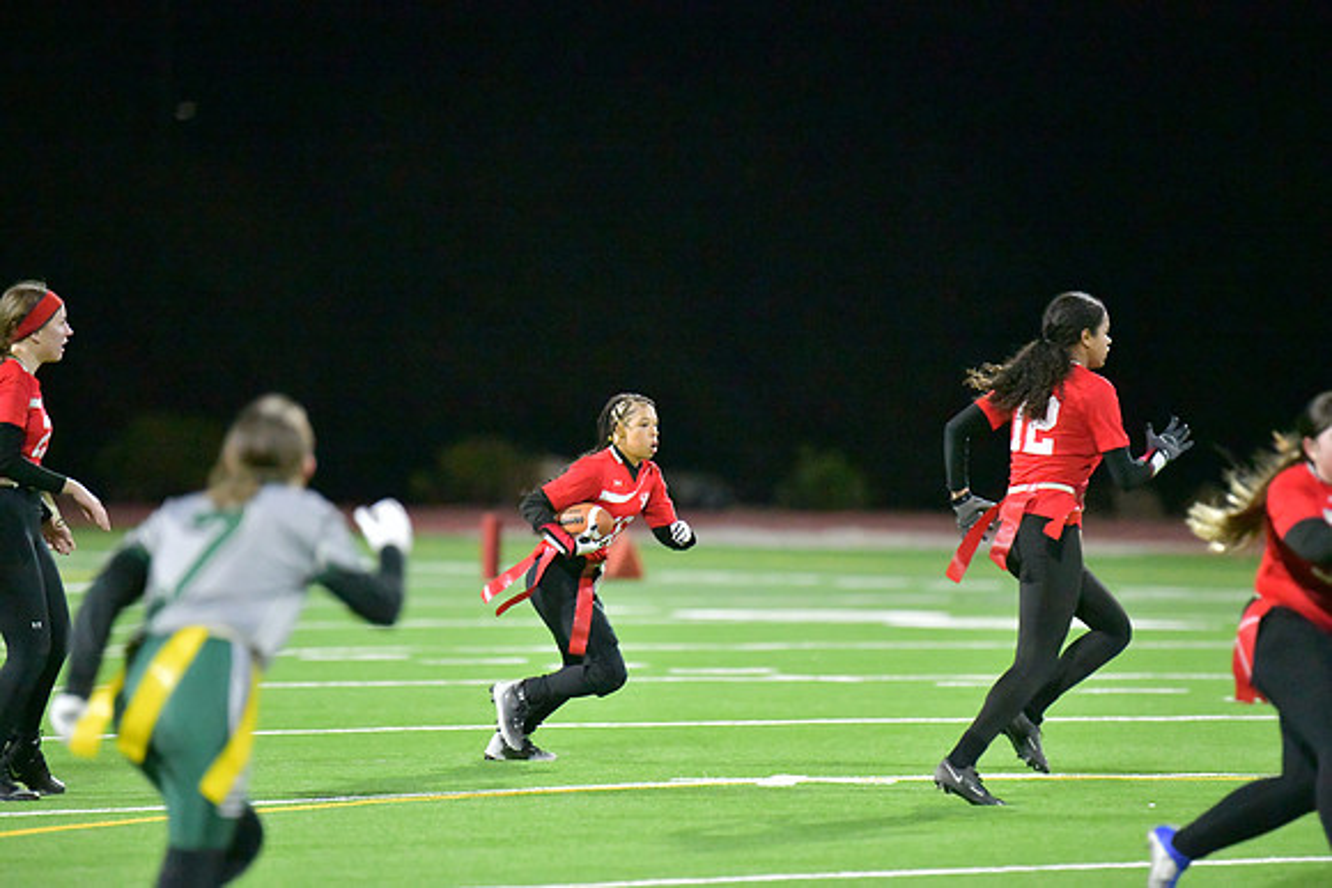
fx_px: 11102
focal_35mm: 300
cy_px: 444
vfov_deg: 4.6
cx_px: 666
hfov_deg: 6.9
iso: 25600
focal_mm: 300
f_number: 2.8
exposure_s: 1/2500
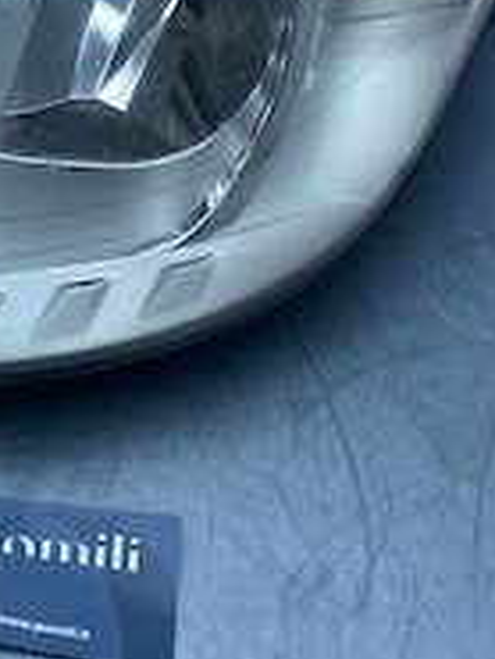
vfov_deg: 20.5
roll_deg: -1.4
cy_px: -110
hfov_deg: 15.8
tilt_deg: -36.6
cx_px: -96
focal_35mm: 90
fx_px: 1714
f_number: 1.8
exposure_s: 1/1232
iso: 32
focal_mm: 4.25
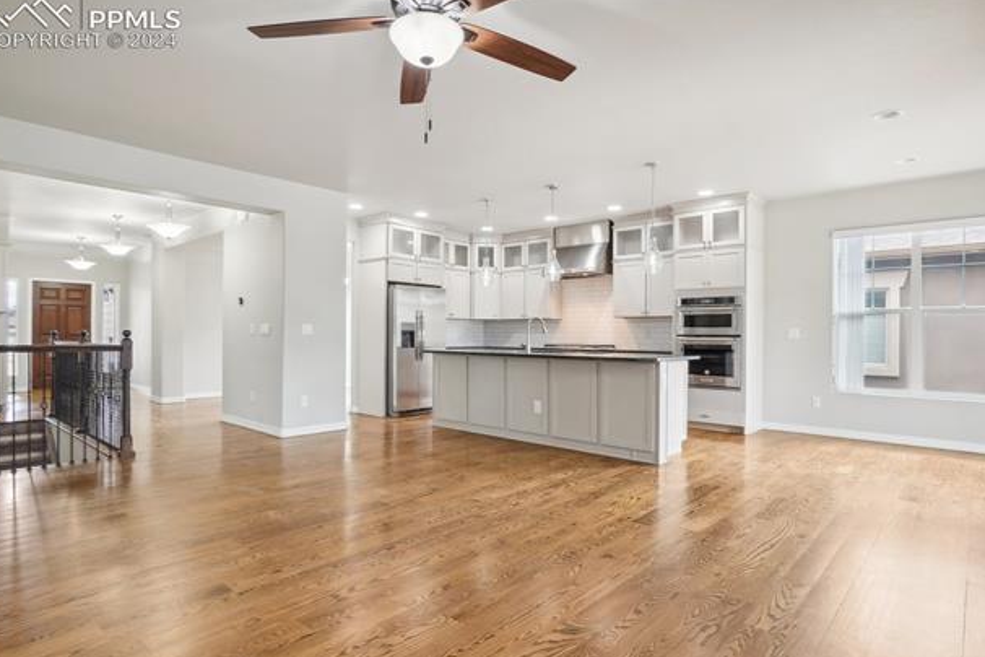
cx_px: 497
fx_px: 520
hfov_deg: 86.9
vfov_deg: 64.5
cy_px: 338
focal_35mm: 19
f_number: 8
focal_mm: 12
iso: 400
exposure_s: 1/13
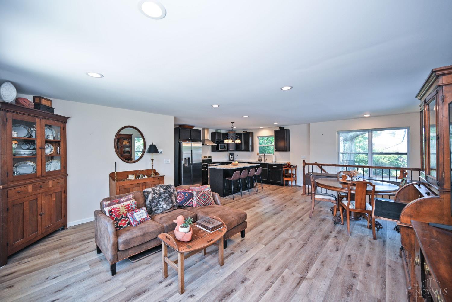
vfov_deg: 81.2
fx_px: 176
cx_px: 226
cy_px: 151
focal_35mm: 14
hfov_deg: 104.3
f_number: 4
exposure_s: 1/60
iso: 200
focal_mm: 14
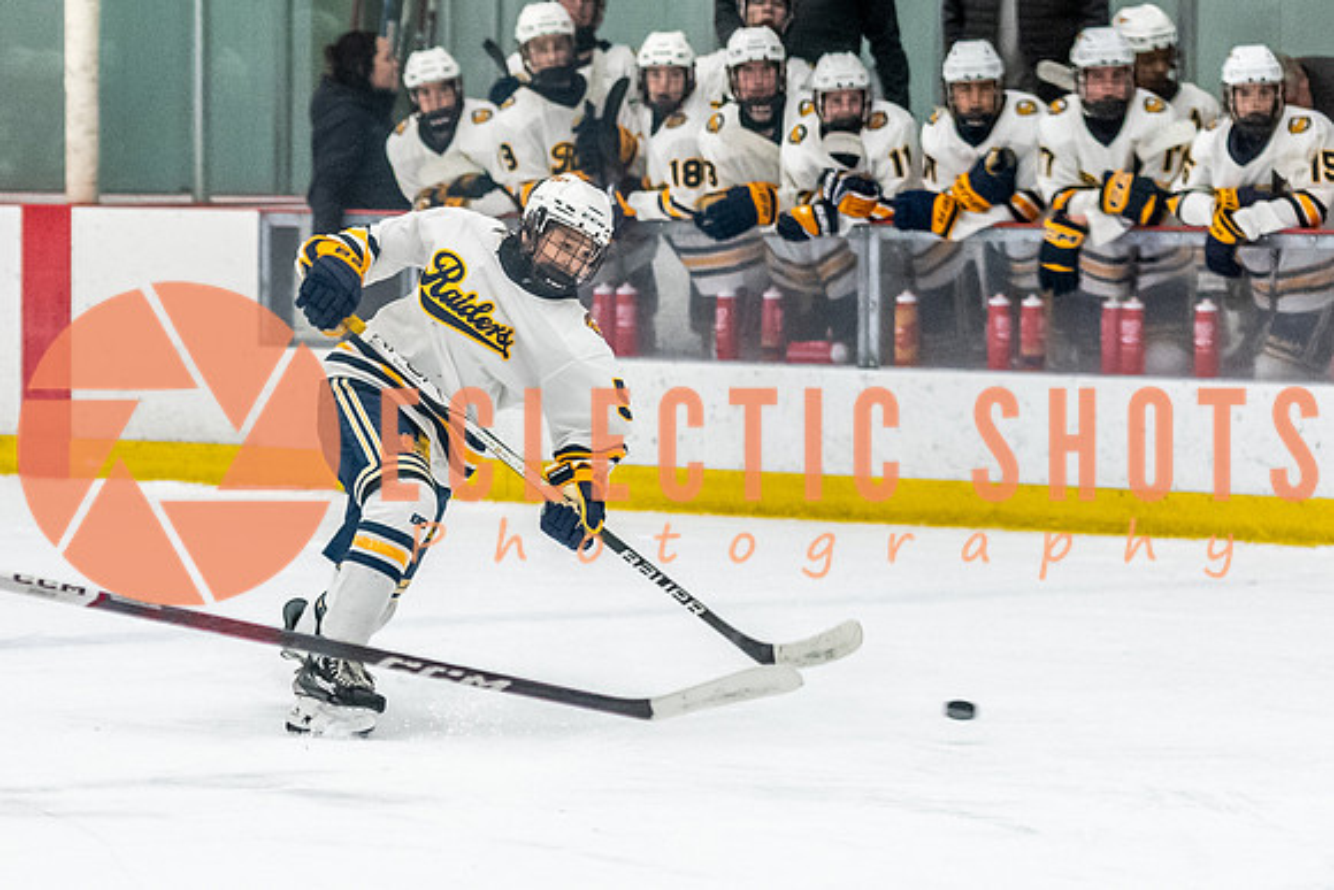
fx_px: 9808
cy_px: 471
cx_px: 396
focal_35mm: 265
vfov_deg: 5.2
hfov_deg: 7.8
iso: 3200
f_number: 2.8
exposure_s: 1/800
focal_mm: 86
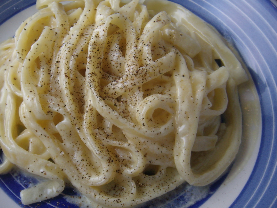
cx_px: 114
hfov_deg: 41.9
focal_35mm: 45
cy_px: 96
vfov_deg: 32.2
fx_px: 360
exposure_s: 1/57.1
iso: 64
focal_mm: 6.4
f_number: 3.5
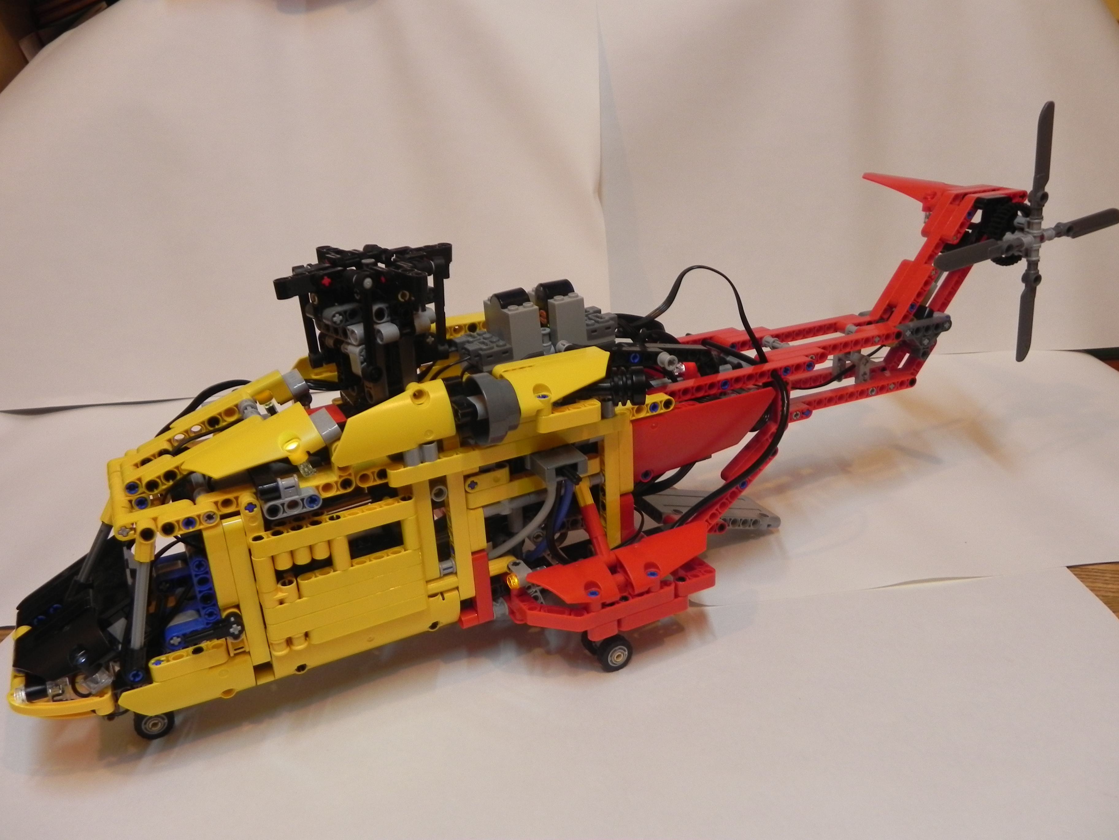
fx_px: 937
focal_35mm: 29
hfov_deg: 61.7
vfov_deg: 48.2
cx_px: 560
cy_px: 420
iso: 191
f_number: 2.8
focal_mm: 5.2
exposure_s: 1/30
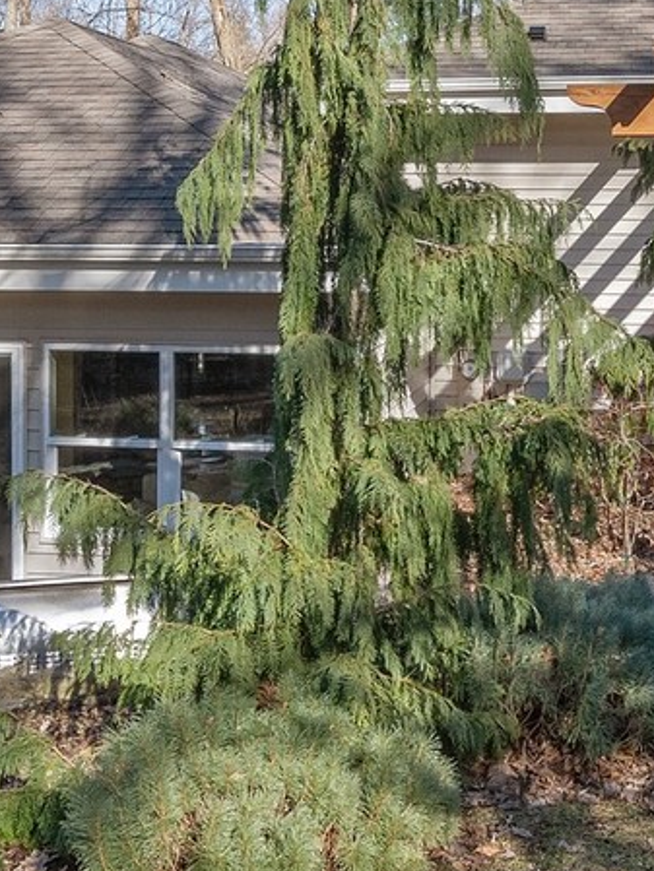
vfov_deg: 36.8
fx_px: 1309
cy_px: 390
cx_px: 462
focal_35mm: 52
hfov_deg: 27.8
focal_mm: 10
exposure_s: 1/250
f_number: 9
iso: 200
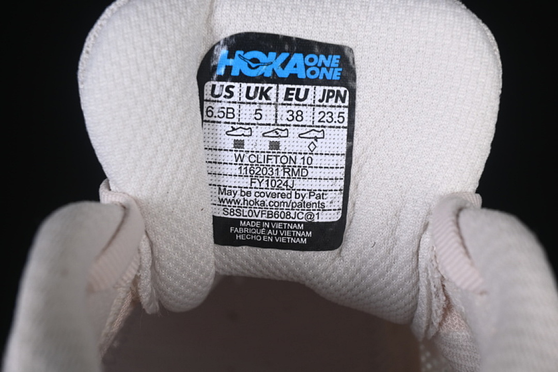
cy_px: 186
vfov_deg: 18.2
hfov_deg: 27.0
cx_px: 279
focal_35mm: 75
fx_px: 1162
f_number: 8
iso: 160
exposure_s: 1/80
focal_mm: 50
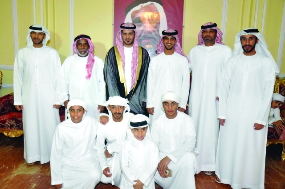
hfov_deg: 59.6
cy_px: 94
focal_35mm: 32
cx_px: 142
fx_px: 249
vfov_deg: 41.6
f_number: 3.8
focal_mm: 21
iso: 1250
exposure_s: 1/80
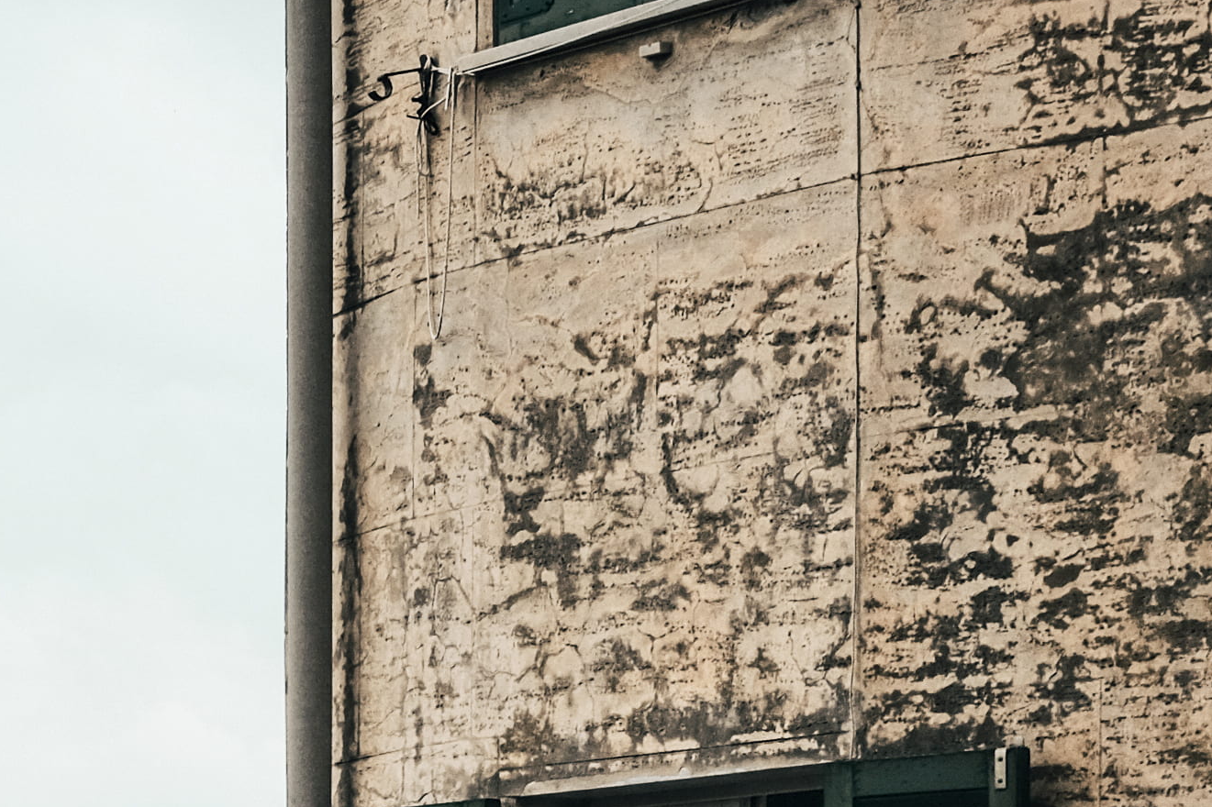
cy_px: 1427
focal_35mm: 152
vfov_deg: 8.7
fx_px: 5116
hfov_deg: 13.0
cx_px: -465
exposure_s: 1/400
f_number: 6.4
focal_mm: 27
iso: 400
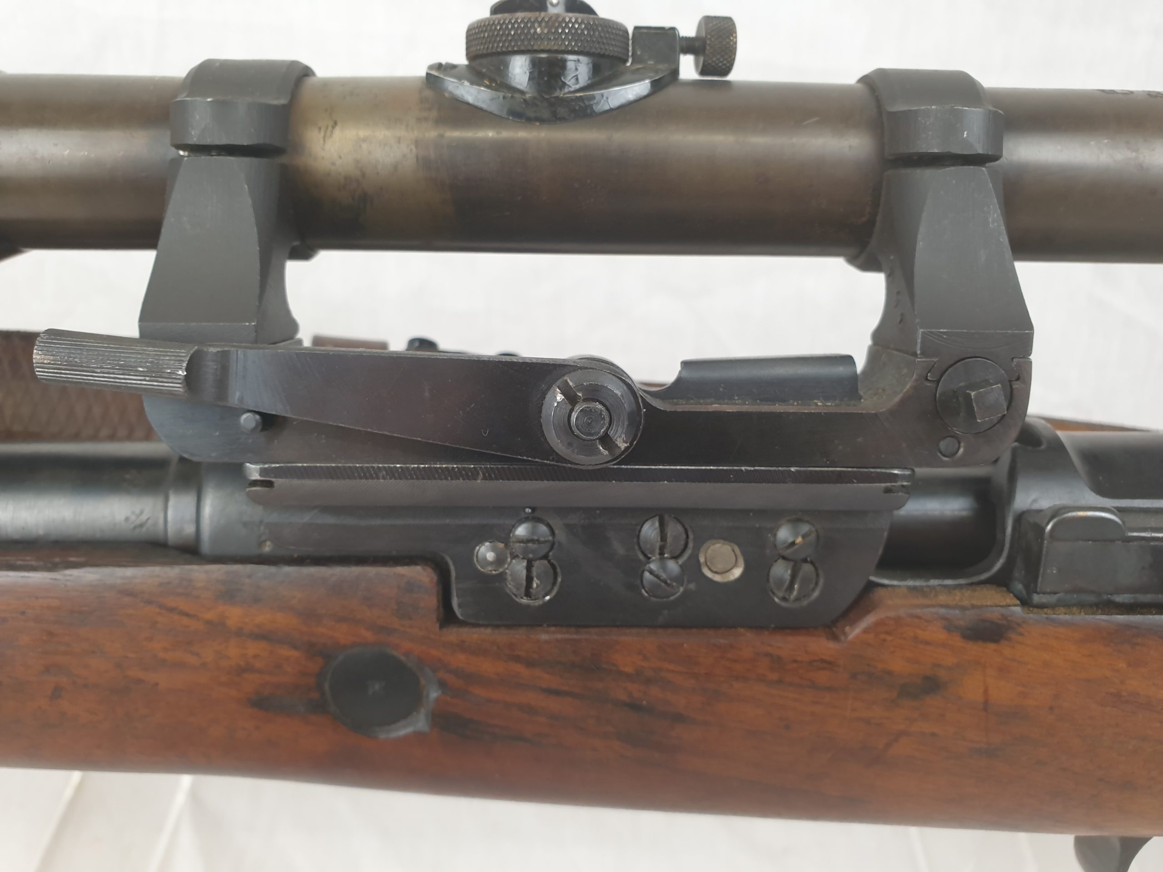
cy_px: 436
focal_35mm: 26
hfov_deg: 67.3
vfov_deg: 53.1
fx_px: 874
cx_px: 582
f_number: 2.4
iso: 100
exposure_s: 1/50
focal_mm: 4.3
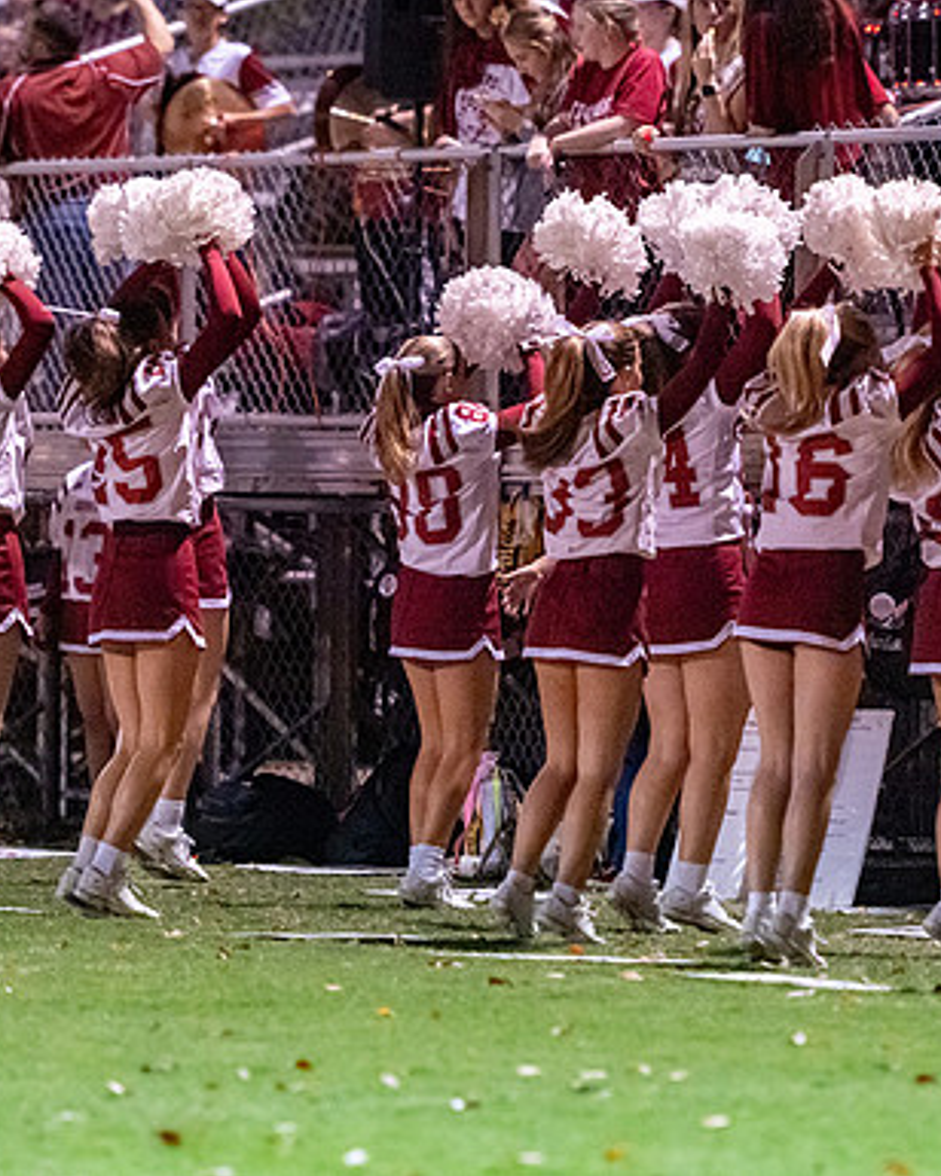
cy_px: 518
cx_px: 479
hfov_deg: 5.3
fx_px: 10235
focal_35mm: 294
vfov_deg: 6.6
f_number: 2.8
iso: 12800
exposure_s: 1/640
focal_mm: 160
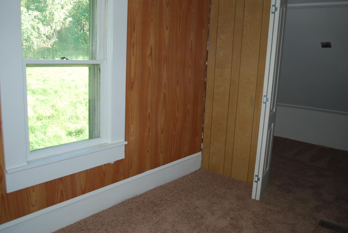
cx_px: 174
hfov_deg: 61.9
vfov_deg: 43.7
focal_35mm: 30
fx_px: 290
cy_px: 116
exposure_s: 1/60
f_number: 3.8
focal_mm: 20
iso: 200
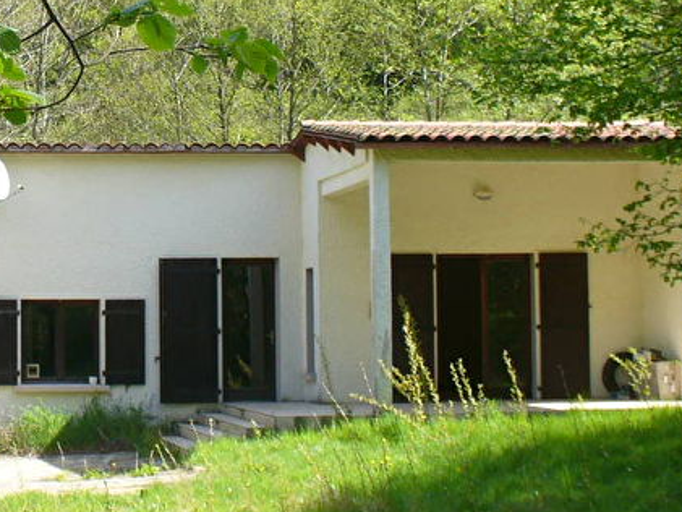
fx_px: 1774
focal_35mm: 90
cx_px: 32
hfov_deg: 21.2
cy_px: 126
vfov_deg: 16.3
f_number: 2.8
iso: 80
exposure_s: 1/320
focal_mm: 6.1
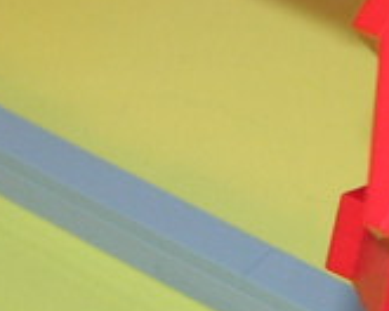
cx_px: 382
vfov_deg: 6.6
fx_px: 2648
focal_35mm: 230
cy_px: -156
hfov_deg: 8.4
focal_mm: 7.8
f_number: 2.8
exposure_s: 1/60.1
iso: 64
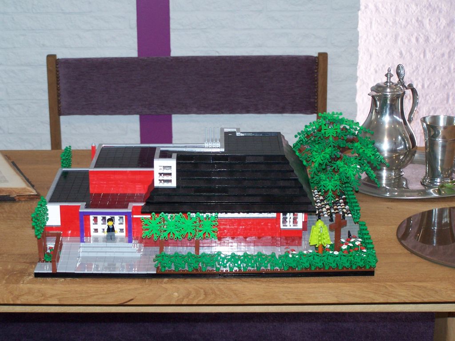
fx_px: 986
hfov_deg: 26.0
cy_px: 170
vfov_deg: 19.6
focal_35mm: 75
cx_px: 228
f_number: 3.2
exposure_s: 1/90
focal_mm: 12.4
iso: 140
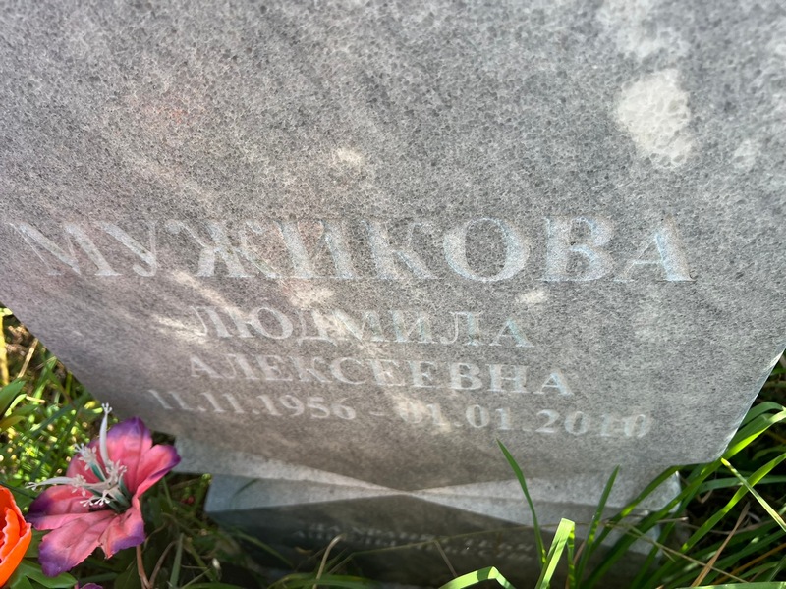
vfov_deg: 53.1
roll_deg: +9.3
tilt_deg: -42.5
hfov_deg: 67.3
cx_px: 393
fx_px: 590
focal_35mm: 26
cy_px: 294
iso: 50
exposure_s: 1/601
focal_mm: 5.7
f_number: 1.5
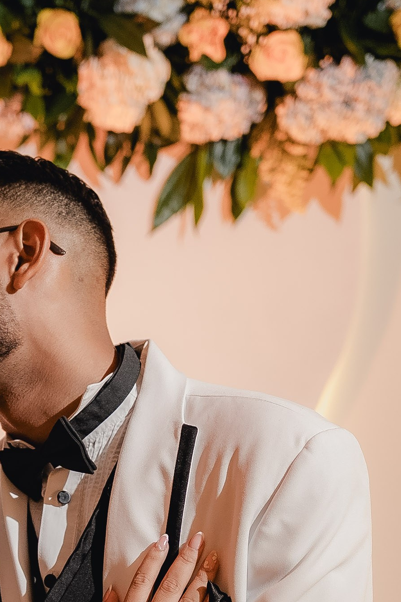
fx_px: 1888
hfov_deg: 12.0
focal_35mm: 113
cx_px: 8
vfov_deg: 17.5
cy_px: 671
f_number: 2.8
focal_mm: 43.4
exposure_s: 1/250
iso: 1000
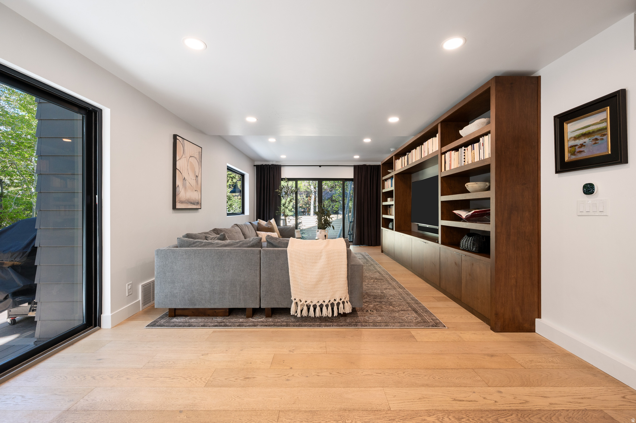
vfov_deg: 81.1
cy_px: 212
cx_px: 318
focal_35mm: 14
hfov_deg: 104.3
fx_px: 247
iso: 500
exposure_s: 1/25
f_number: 7.1
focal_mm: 14
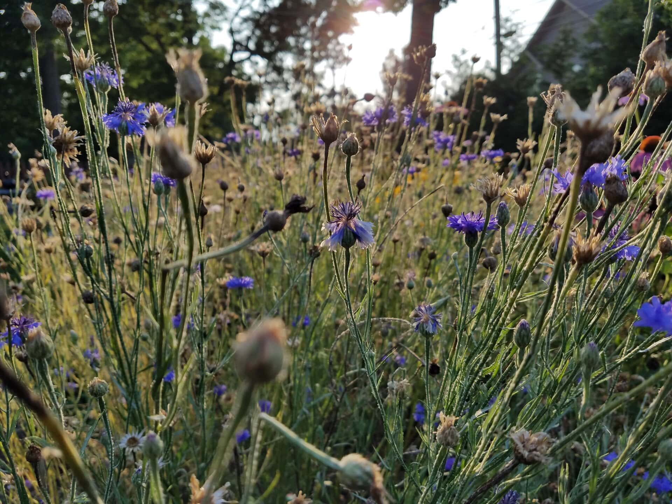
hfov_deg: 67.3
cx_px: 336
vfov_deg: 53.1
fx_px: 505
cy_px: 252
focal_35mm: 26
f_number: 1.7
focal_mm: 4.2
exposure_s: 1/2520
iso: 50
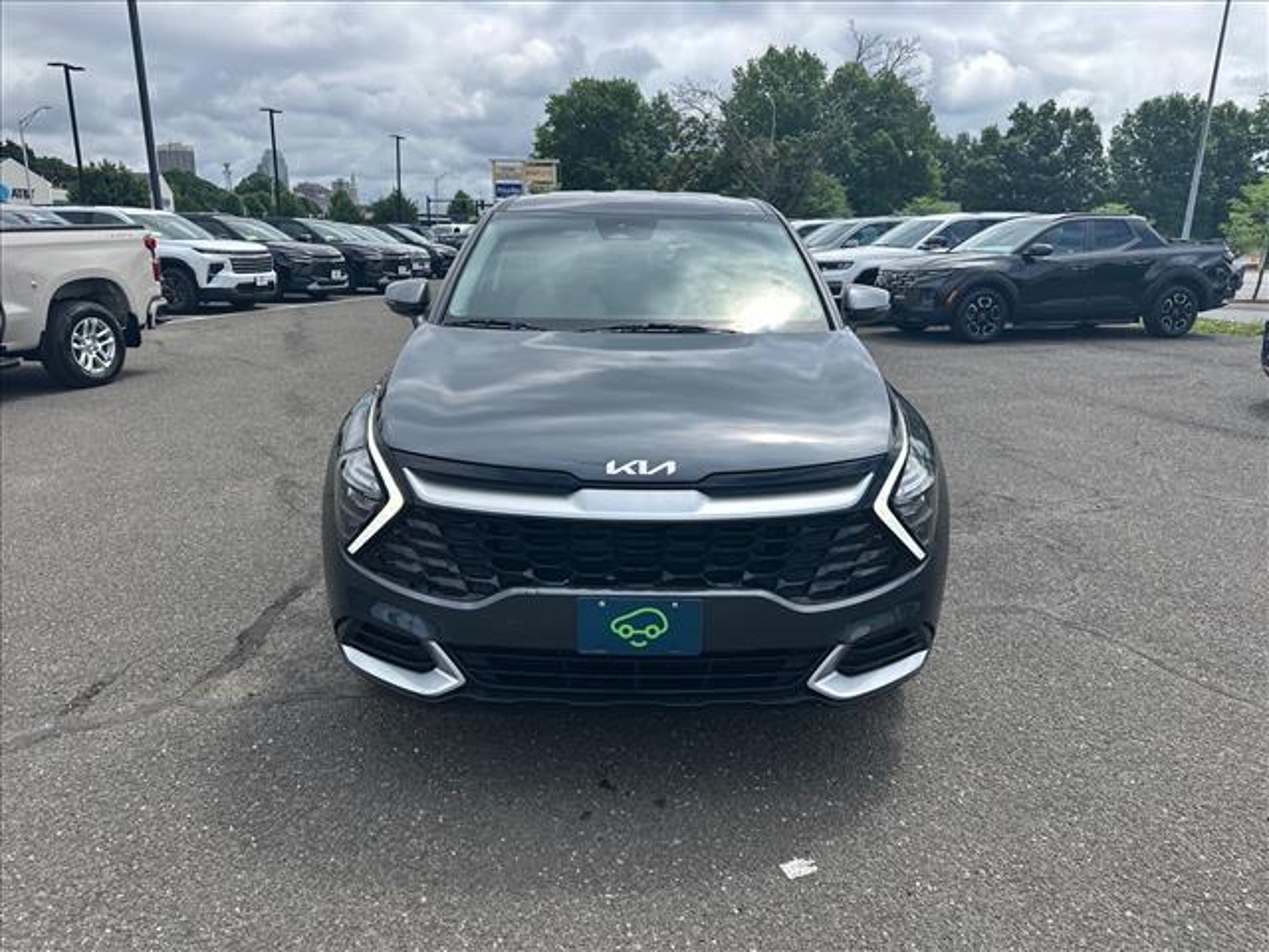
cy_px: 476
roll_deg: -1.1
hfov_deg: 71.6
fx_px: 880
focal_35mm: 24
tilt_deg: -14.2
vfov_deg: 56.8
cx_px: 634
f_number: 1.78
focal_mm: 6.86
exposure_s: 1/3058
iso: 80
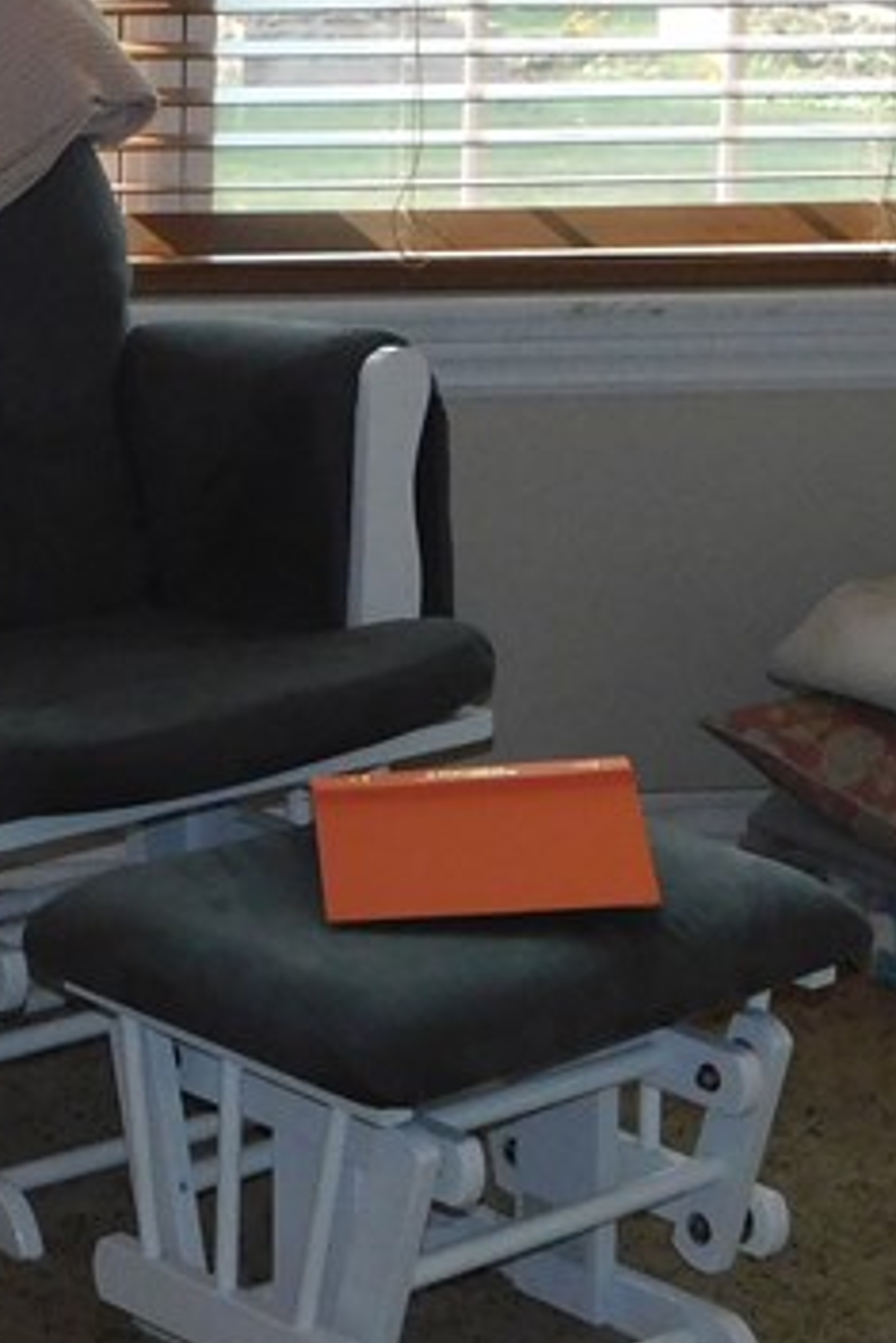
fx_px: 4513
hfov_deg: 11.3
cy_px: 145
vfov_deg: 16.7
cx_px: 126
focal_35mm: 121
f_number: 3.6
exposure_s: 1/320
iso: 400
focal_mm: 7.1
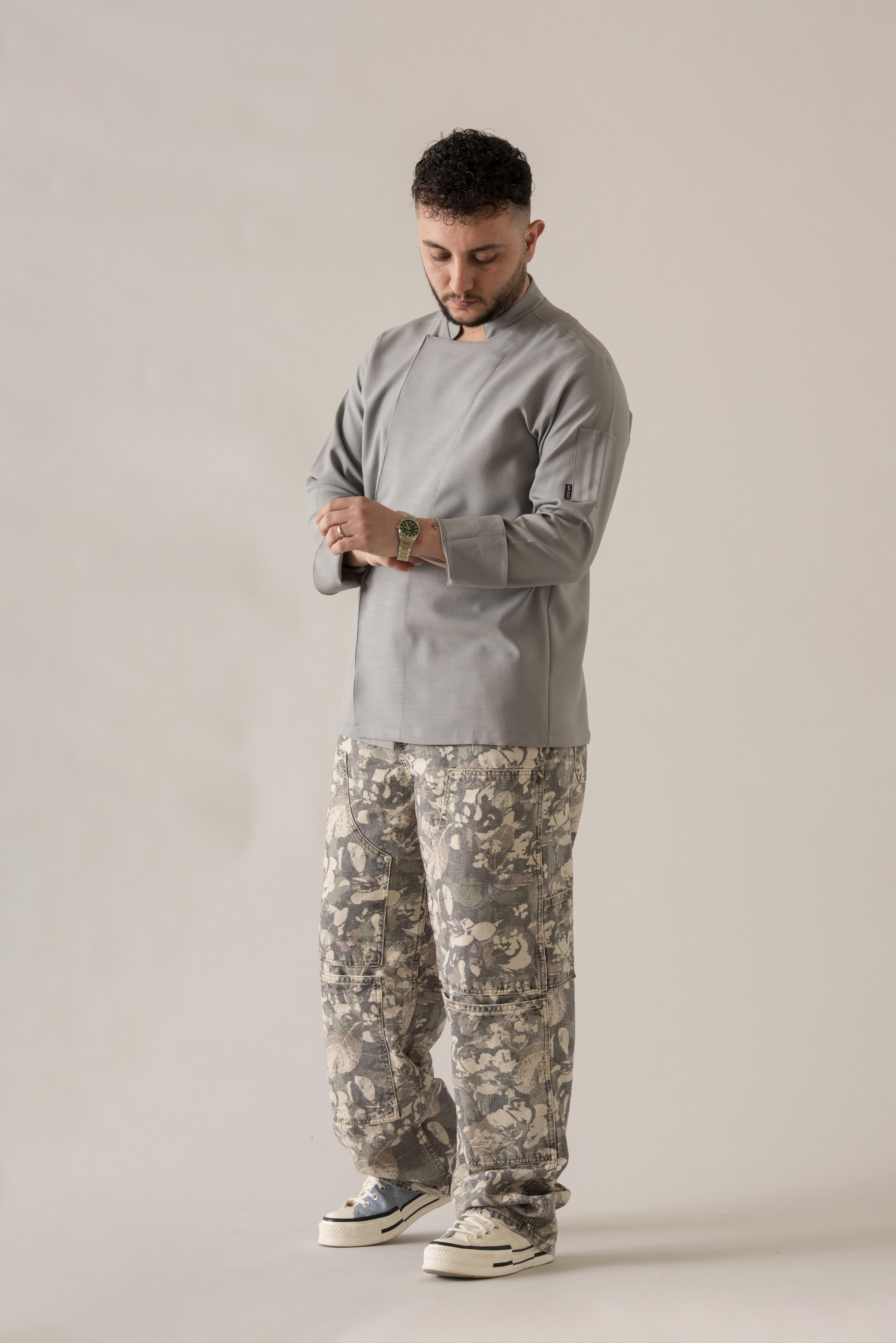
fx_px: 4178
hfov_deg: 12.2
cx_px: 448
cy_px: 672
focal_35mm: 112
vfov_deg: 18.3
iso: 320
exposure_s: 1/160
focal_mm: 112
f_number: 11
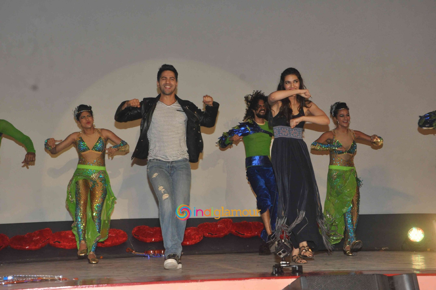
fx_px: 762
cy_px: 145
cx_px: 218
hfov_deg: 31.9
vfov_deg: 21.5
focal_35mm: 63
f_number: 10
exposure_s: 1/200
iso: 1000
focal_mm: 42
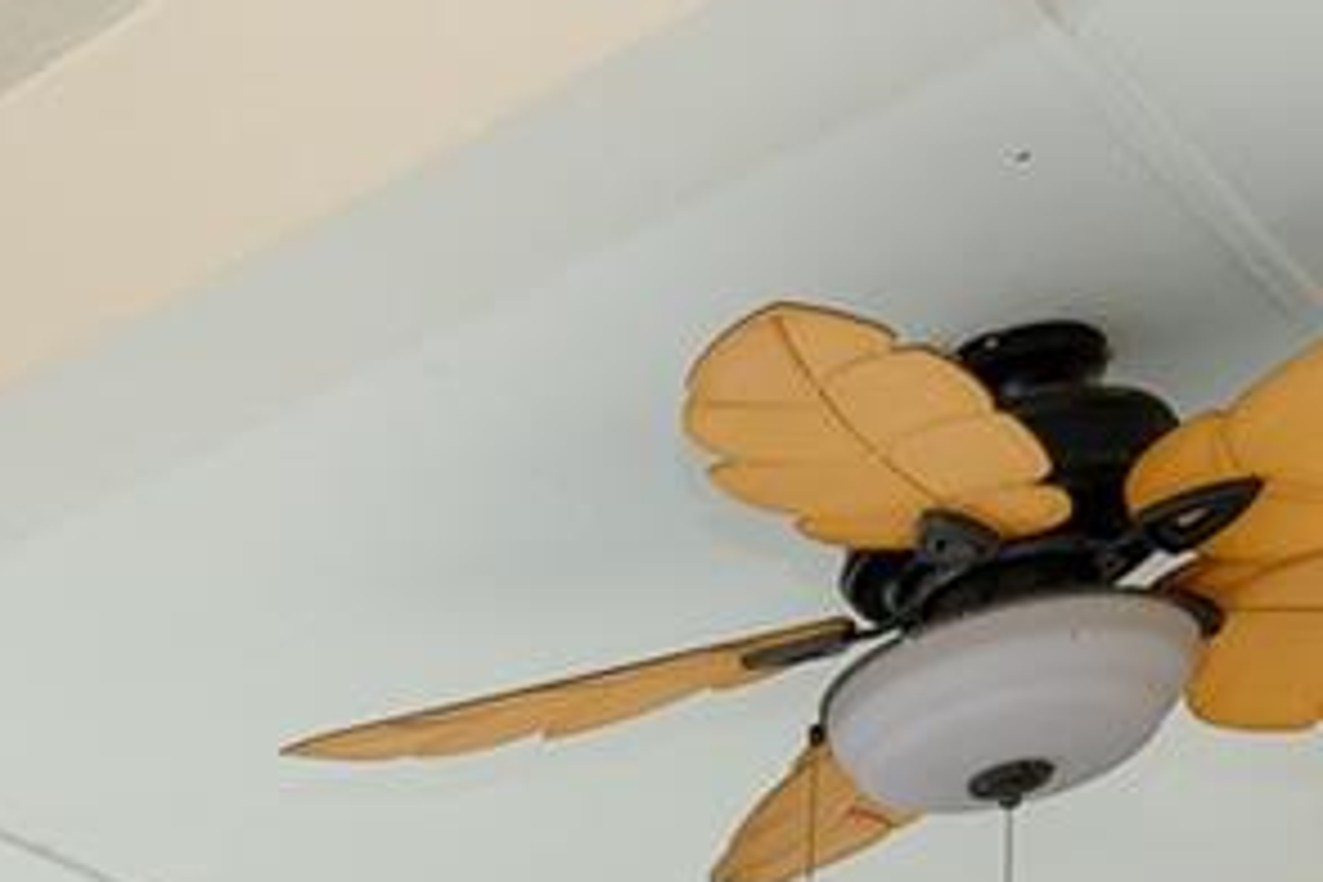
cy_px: 2254
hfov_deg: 19.2
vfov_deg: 12.0
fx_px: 3197
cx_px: -873
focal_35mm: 87
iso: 100
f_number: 4
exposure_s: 1/500
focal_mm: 16
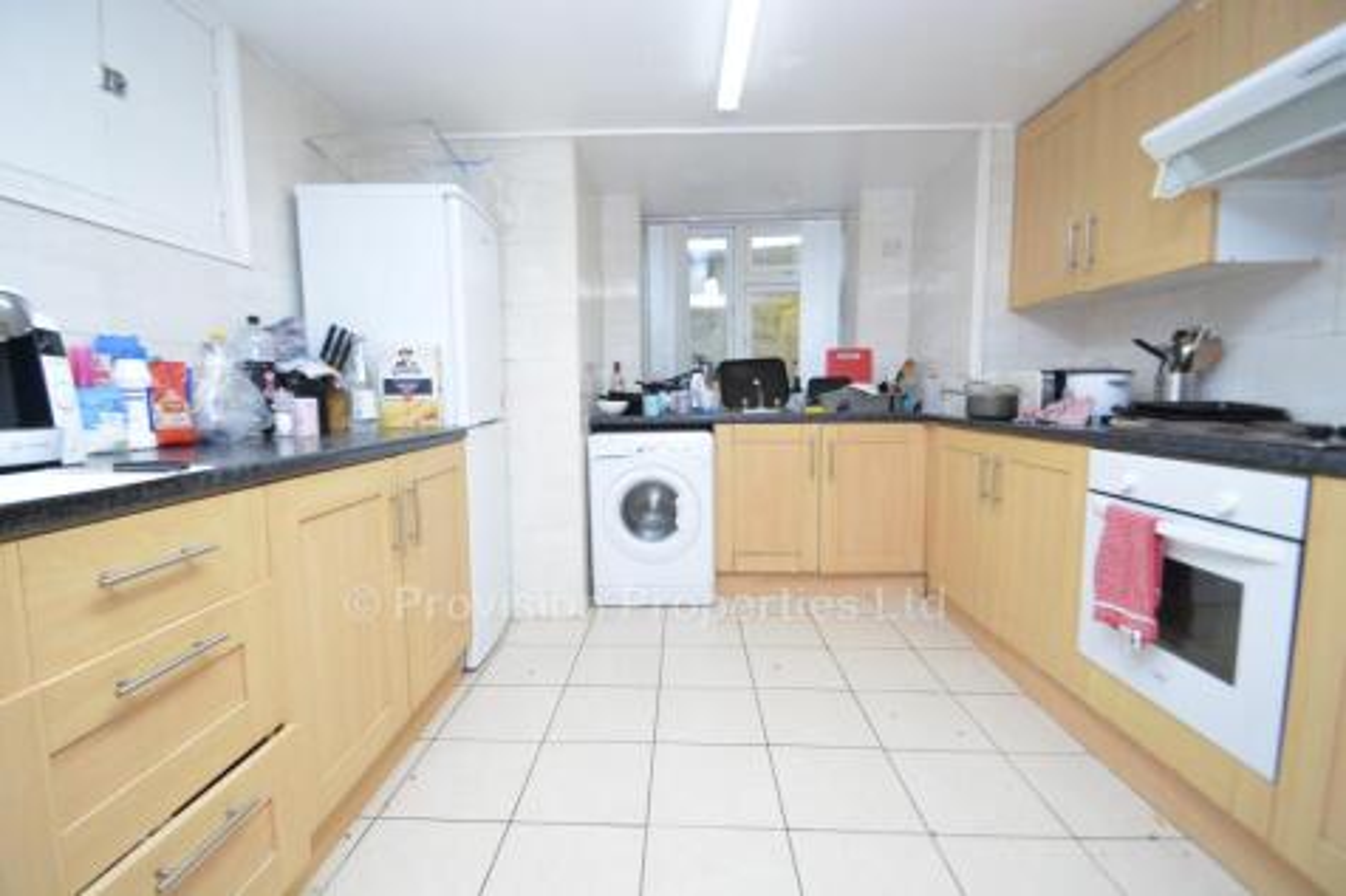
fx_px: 561
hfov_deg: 100.4
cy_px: 448
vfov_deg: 77.3
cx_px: 673
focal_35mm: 15
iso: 560
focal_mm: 10
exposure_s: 1/60
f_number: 4
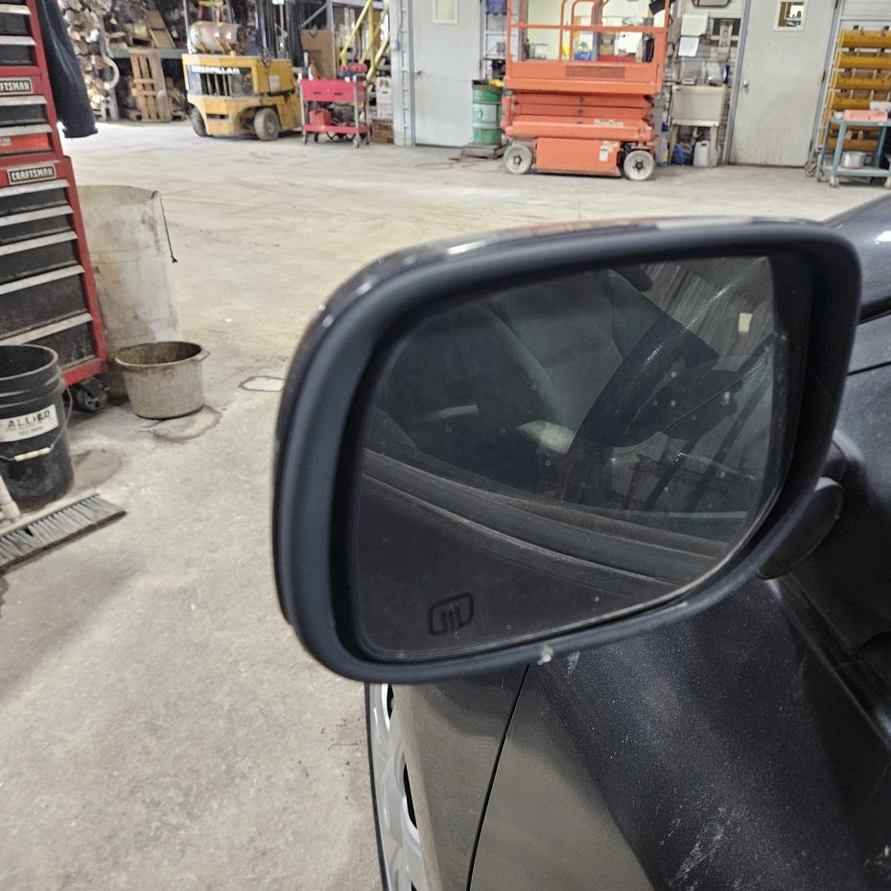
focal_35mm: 28
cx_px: 512
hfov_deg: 57.1
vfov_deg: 57.3
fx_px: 815
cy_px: 449
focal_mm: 5.4
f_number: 1.8
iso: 640
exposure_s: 1/40
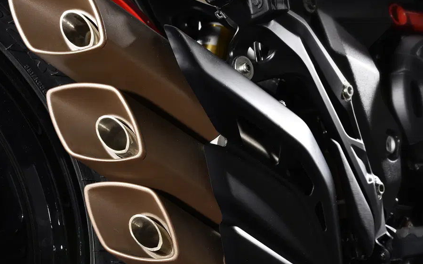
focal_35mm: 48
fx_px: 553
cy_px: 161
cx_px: 245
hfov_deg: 41.7
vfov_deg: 26.8
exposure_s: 1/125
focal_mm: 35
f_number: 14
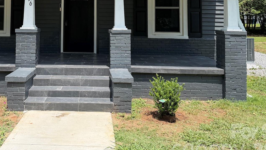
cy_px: 4
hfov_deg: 47.4
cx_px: 84
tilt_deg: +2.8
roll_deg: -0.5
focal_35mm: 42
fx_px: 296
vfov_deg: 27.0
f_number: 1.78
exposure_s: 1/2299
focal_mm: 6.76
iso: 100
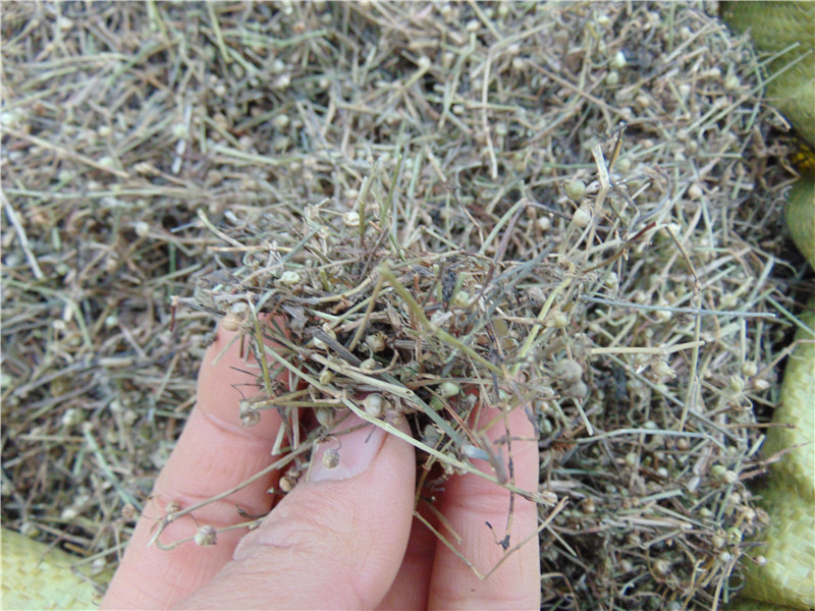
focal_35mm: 25
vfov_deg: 54.9
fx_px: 589
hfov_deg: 69.4
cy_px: 306
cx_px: 408
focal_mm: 4.5
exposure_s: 1/30
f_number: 3
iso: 200
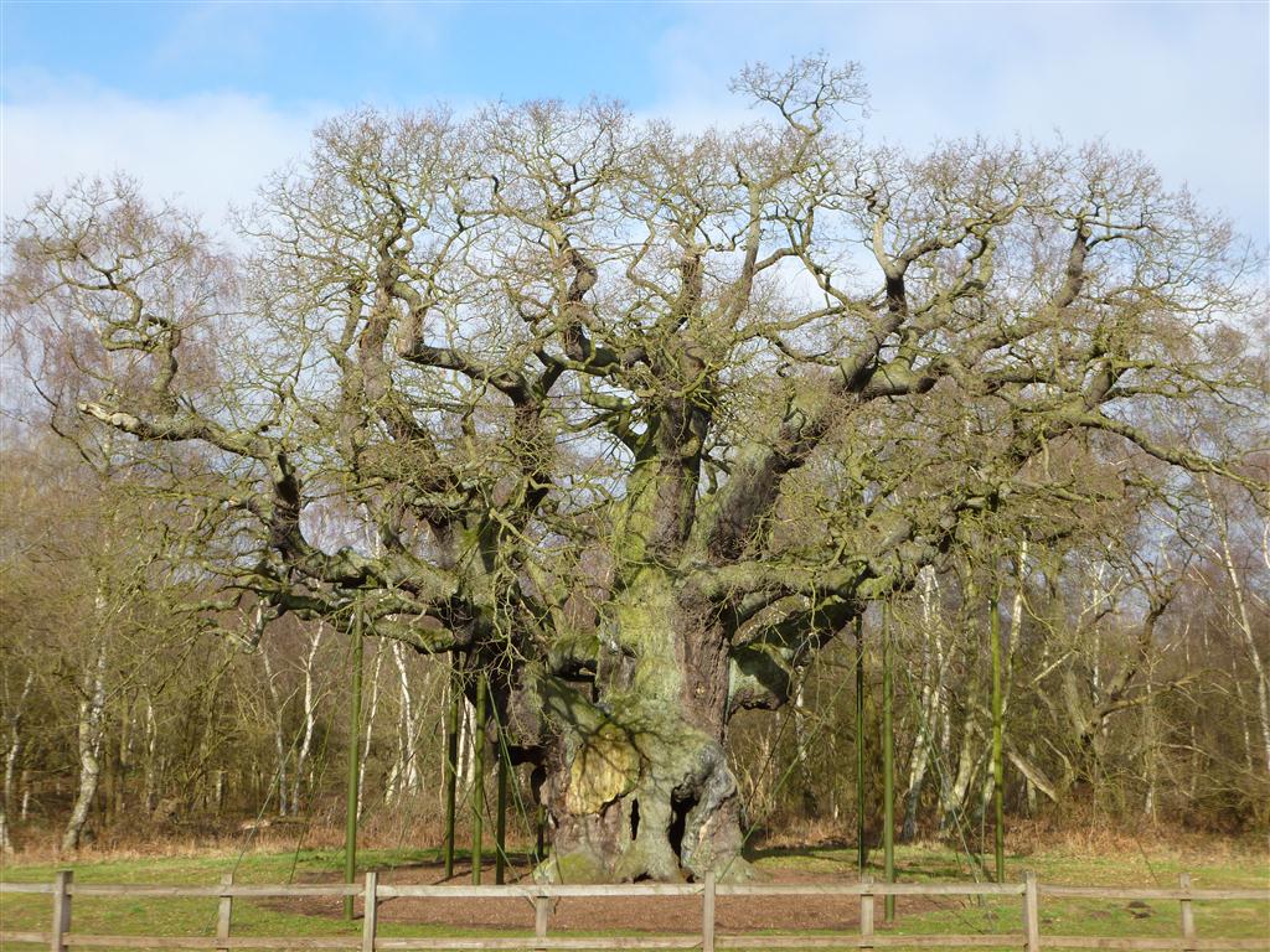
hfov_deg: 45.8
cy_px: 476
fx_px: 1504
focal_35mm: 41
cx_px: 635
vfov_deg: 35.1
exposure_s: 1/500
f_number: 3.7
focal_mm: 7.4
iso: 100
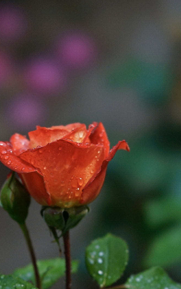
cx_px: 71
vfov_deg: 13.6
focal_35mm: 154
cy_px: 144
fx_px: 1215
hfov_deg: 8.5
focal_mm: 100
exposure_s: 1/100
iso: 320
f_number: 5.6
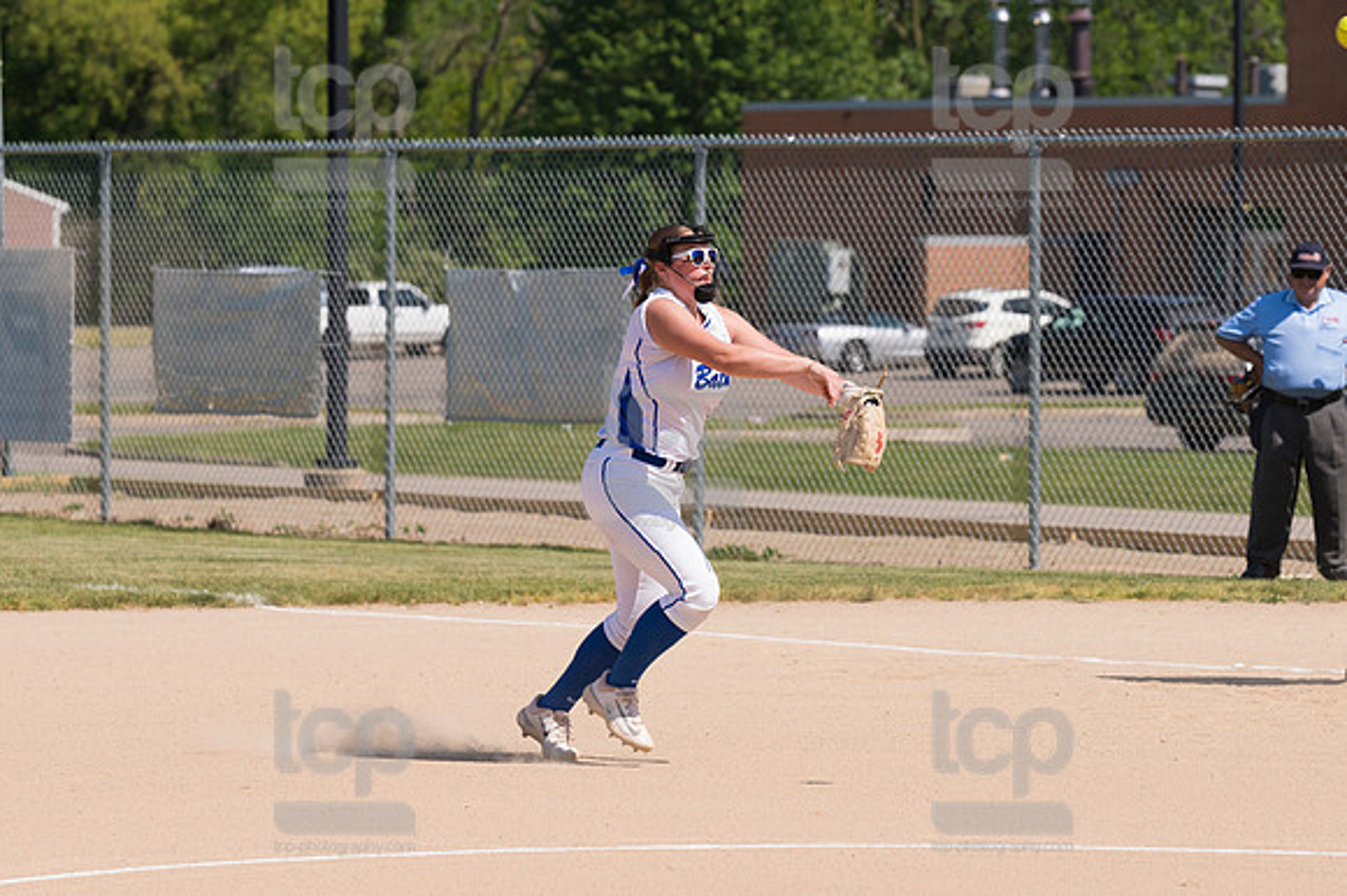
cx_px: 674
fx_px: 8675
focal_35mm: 232
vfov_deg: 5.9
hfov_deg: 8.9
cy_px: 448
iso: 250
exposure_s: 1/1600
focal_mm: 155
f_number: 5.6
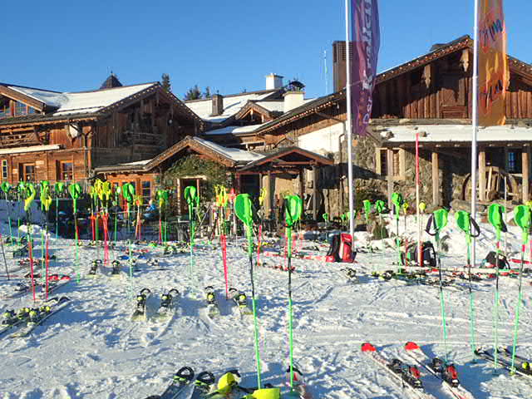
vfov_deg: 31.5
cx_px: 266
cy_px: 200
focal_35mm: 46
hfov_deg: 41.2
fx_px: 707
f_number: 4.5
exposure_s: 1/640
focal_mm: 8.41
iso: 100
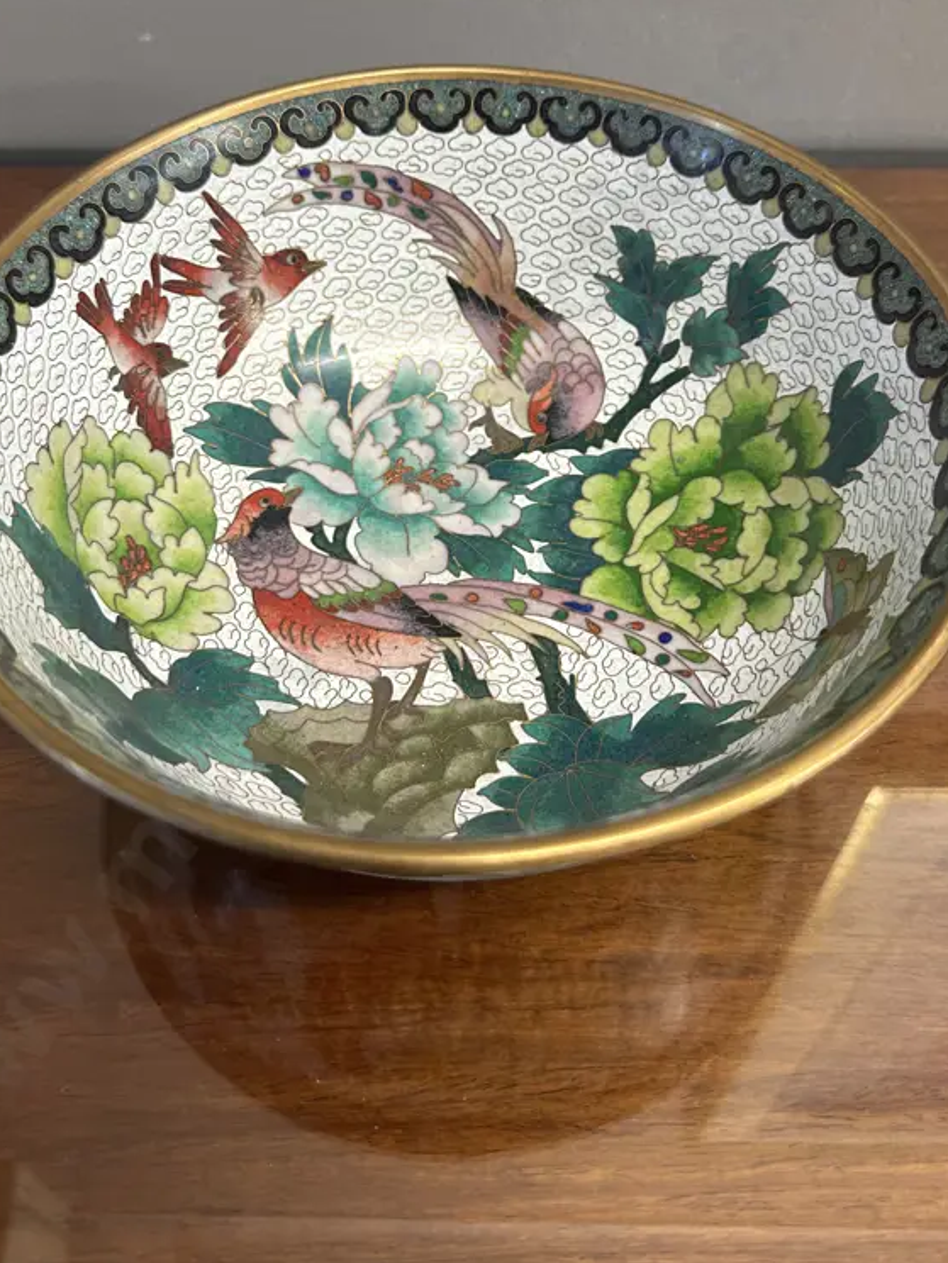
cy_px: 470
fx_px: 1205
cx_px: 443
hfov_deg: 42.9
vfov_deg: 54.7
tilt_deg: -50.3
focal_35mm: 33
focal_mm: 6.86
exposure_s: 1/50
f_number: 1.78
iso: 200
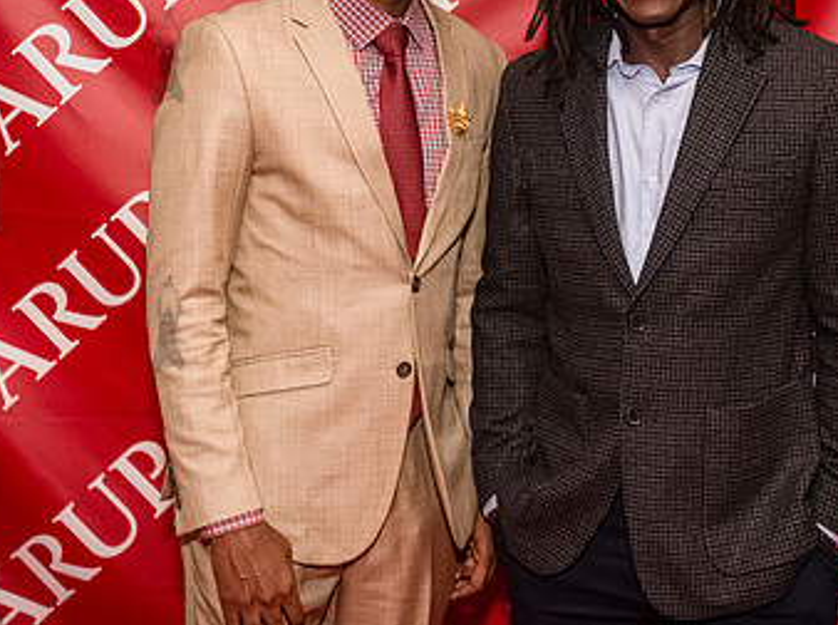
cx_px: 479
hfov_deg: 26.7
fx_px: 1763
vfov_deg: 19.9
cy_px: 128
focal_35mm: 73
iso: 8000
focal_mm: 35
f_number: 5
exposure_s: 1/400
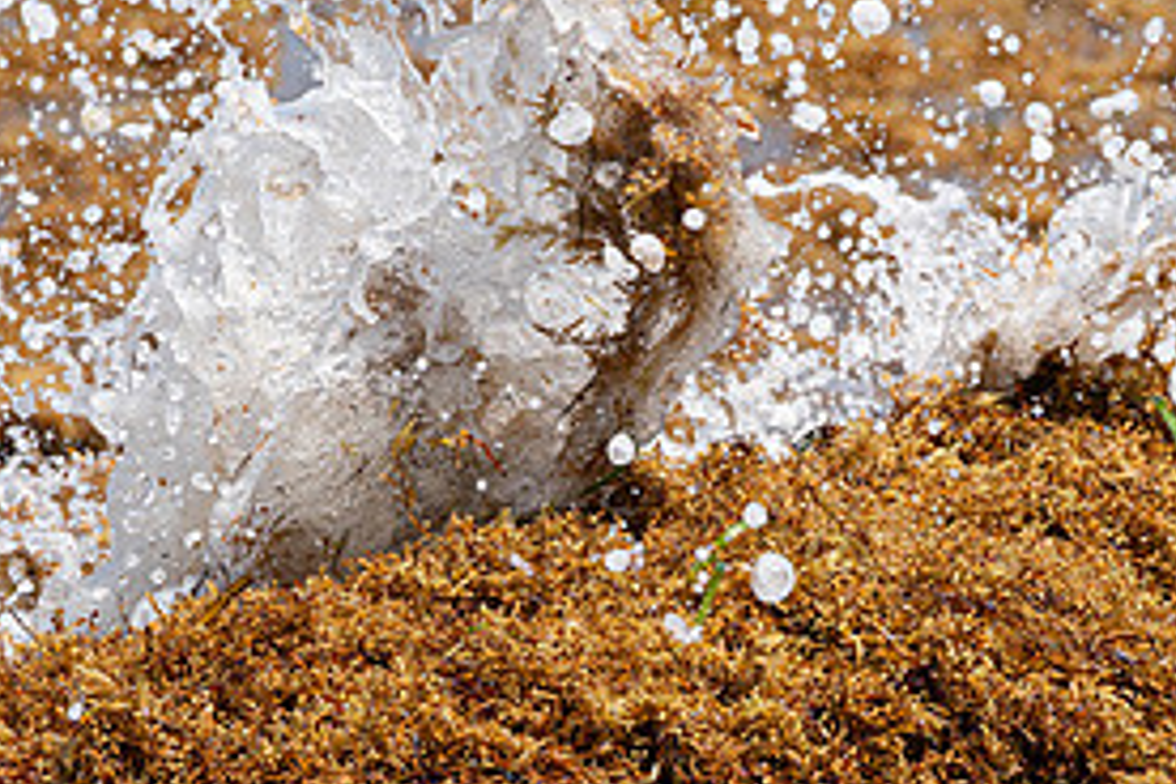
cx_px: 601
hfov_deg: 4.6
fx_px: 14568
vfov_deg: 3.1
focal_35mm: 446
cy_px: 445
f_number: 10
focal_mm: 212
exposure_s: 1/1250
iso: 640
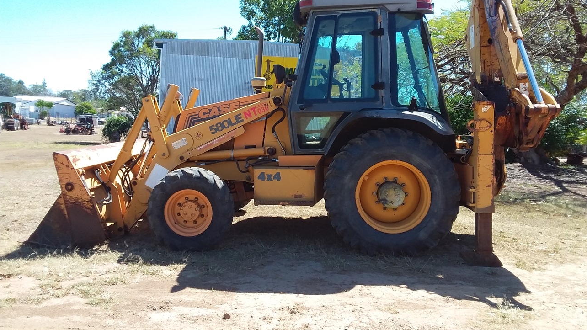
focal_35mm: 31
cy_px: 146
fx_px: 482
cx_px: 296
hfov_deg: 62.6
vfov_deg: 37.7
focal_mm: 2.91
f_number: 1.9
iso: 40
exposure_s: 1/587
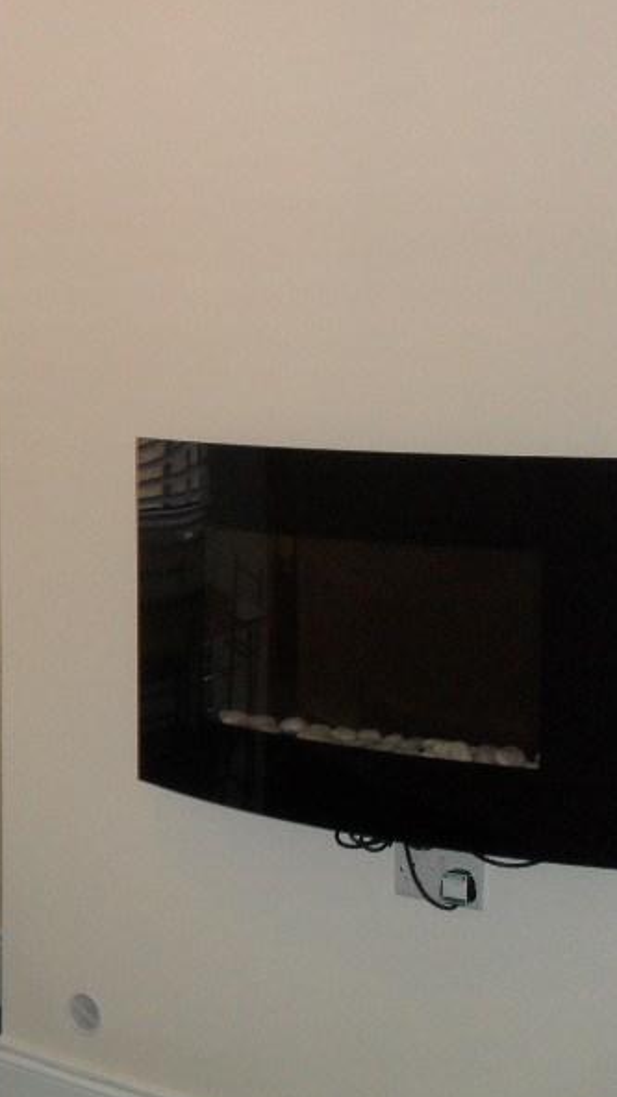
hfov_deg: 17.1
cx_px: -193
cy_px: 435
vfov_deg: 31.8
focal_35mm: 66
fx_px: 1920
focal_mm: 6.3
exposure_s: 1/45
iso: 200
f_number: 3.2
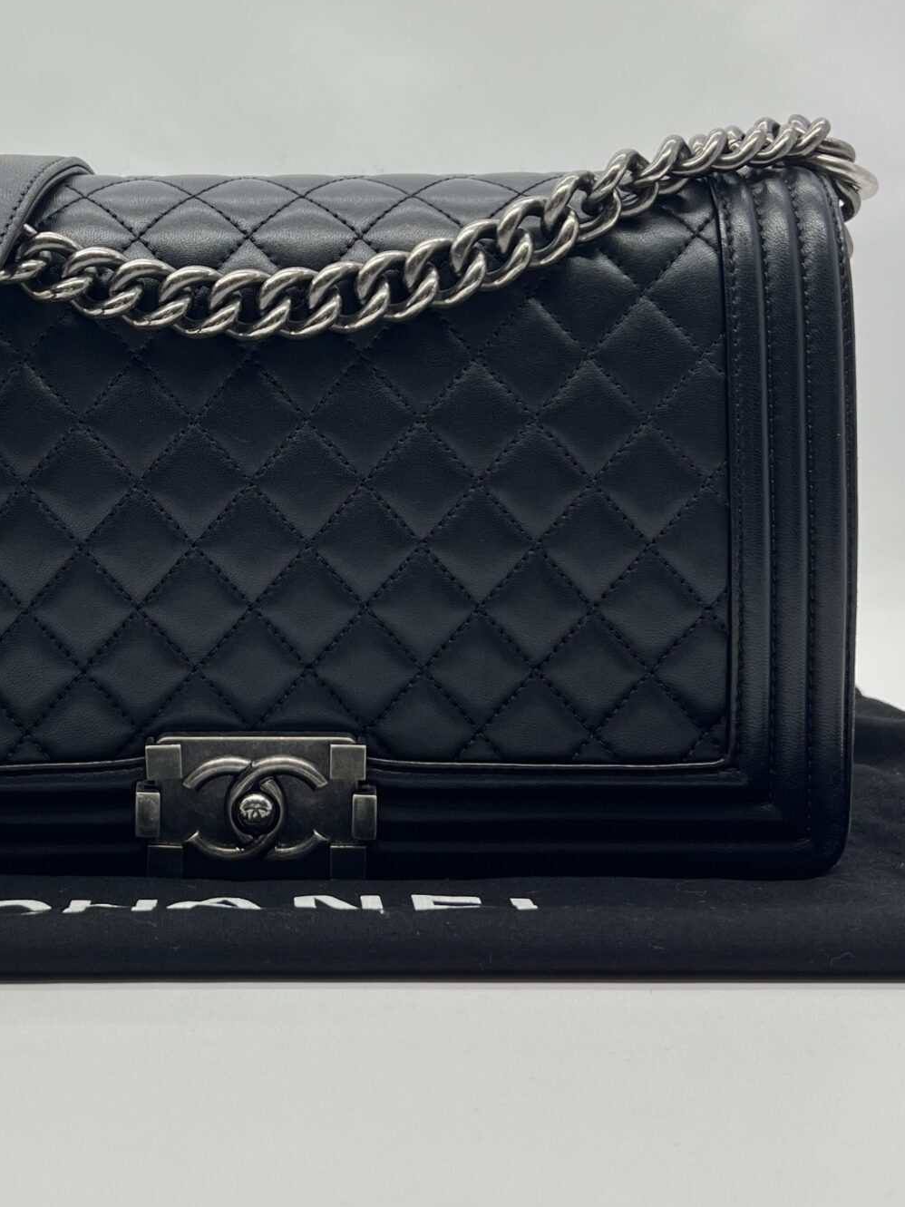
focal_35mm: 50
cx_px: 246
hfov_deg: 28.7
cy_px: 426
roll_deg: +0.6
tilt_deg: -1.2
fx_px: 1743
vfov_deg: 37.9
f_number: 1.5
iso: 32
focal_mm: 5.7
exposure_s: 1/115
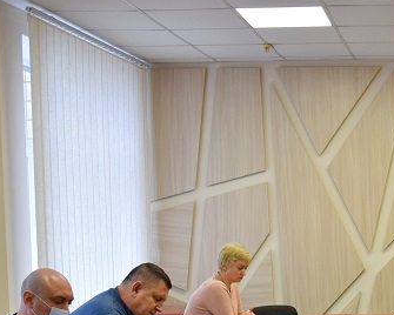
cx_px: 419
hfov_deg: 24.2
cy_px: 302
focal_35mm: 74
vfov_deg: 20.2
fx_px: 863
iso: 720
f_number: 4
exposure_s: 1/60
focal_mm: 22
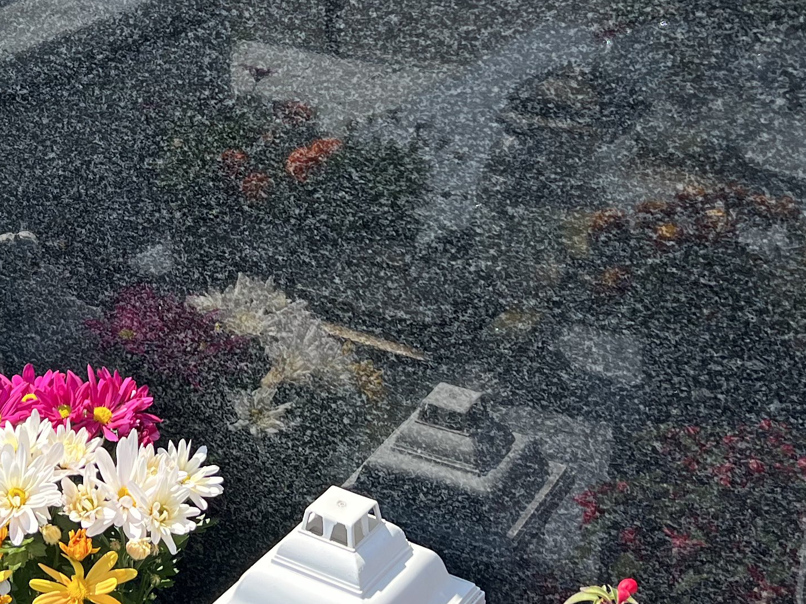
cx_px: 167
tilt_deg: -19.1
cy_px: 71
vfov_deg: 19.8
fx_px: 1700
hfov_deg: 26.2
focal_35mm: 73
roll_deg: +1.0
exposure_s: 1/1698
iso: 50
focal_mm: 5.7
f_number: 1.5
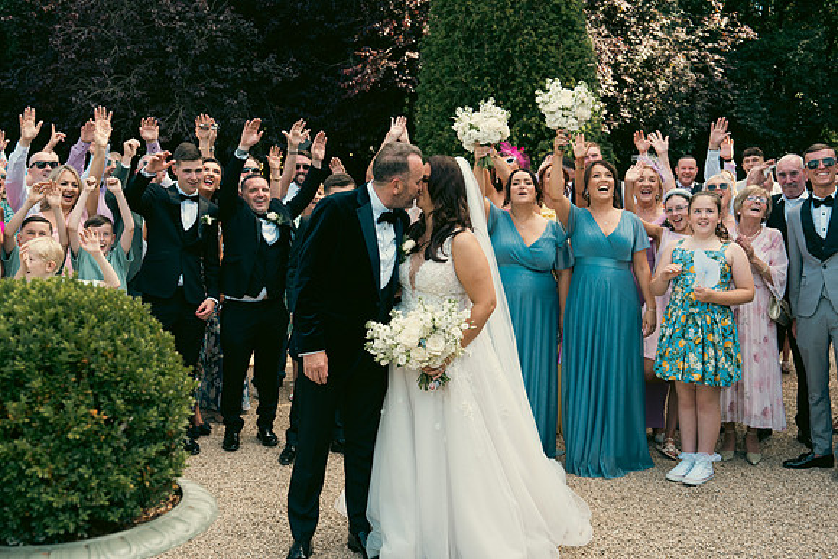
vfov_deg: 33.4
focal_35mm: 40
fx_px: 931
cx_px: 419
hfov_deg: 48.4
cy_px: 280
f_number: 5
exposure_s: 1/250
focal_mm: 40
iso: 250
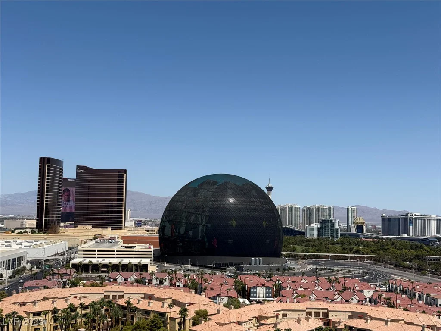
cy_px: 166
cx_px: 220
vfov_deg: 30.3
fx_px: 612
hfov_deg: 39.7
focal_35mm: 48
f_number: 1.78
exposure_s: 1/7143
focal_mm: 6.76
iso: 64
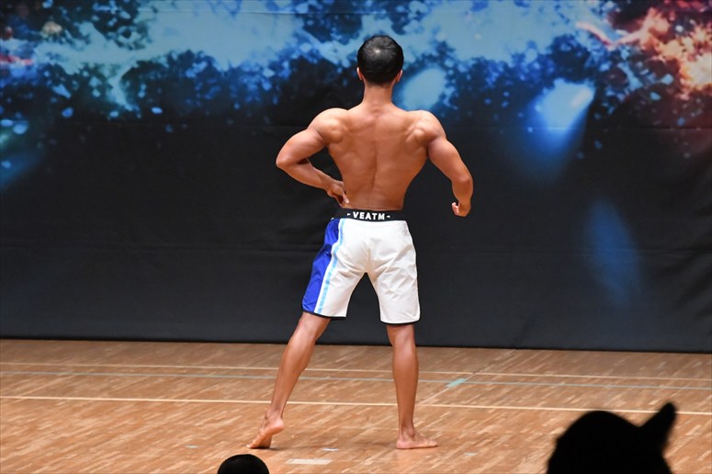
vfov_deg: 4.8
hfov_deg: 7.2
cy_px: 237
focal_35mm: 285
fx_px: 5634
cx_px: 356
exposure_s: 1/400
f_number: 5.6
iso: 8000
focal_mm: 190
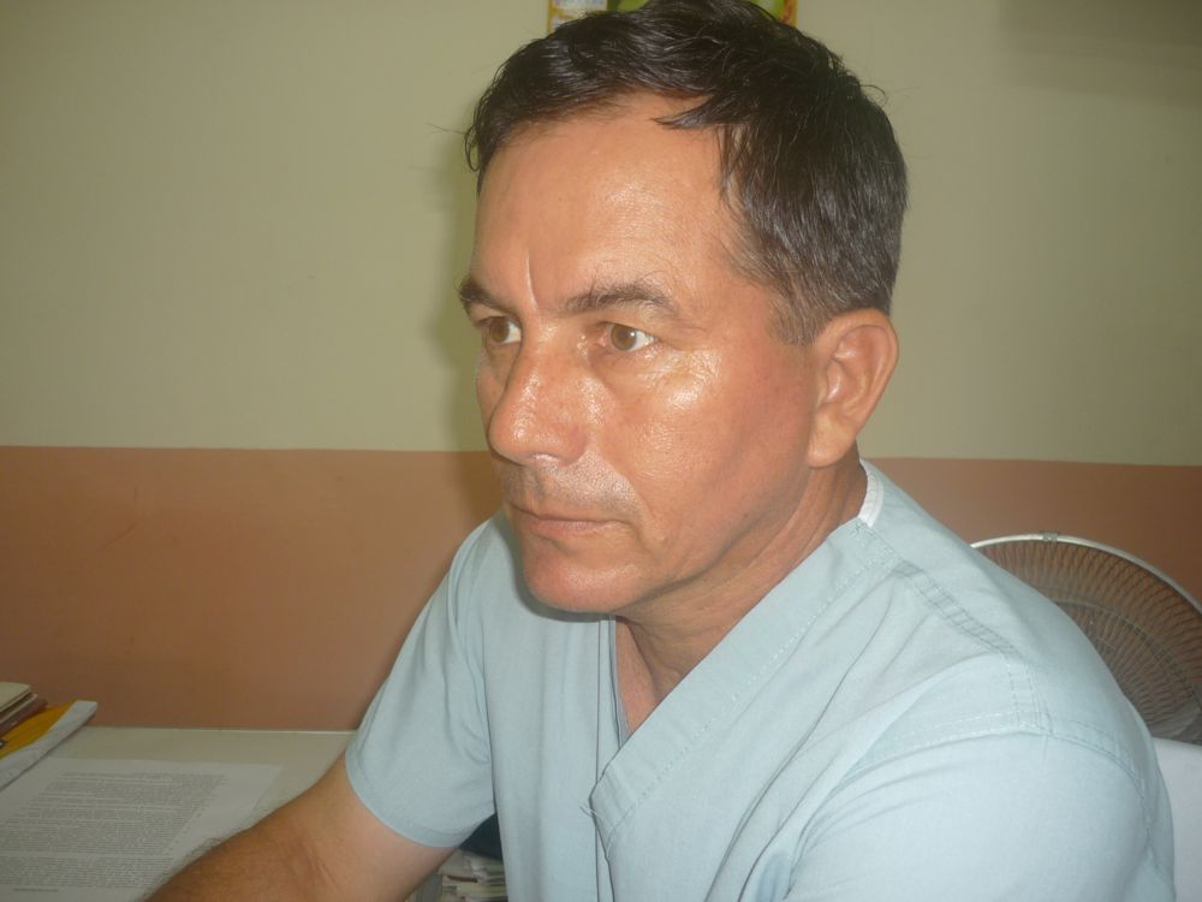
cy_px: 451
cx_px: 601
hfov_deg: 55.4
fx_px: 1146
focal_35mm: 33
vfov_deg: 42.9
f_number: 2.8
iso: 100
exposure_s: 1/30
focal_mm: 5.5
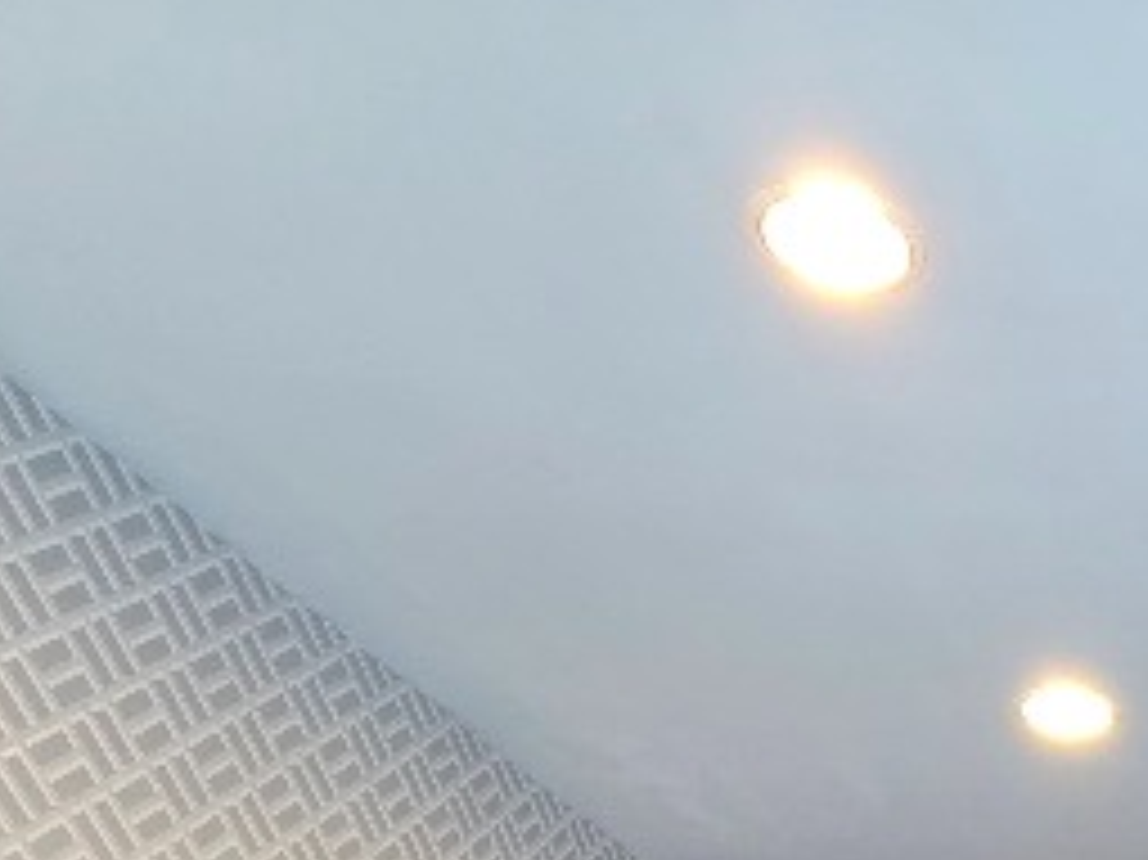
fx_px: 1691
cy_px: 1513
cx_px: 1427
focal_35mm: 51
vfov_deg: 20.7
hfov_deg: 30.8
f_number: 2.2
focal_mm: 2.2
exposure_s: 1/50
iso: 160
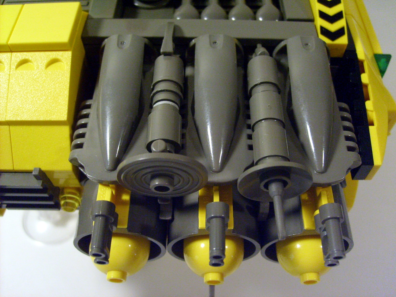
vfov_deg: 40.7
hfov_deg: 52.6
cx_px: 198
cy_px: 148
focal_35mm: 35
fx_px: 400
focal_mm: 5.8
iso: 200
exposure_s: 1/60
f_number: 2.8
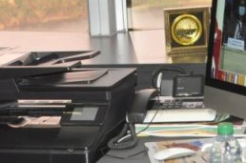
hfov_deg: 13.0
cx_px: 92
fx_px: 1078
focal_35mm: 158
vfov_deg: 8.7
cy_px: 80
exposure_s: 1/60
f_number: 5
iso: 1100
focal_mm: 34
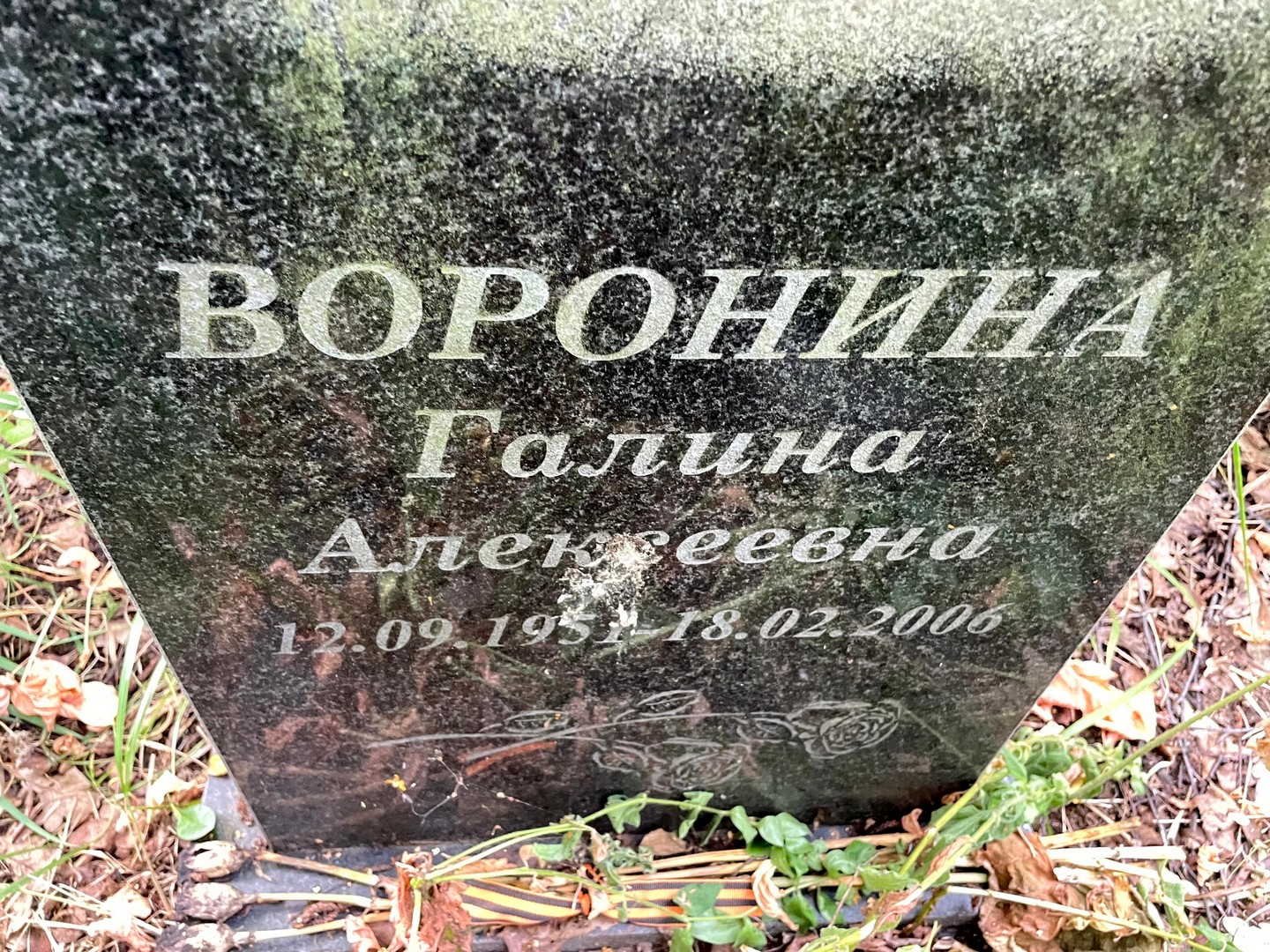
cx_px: 635
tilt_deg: -50.8
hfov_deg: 67.3
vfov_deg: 53.1
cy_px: 476
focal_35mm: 26
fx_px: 954
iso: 400
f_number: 1.6
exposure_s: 1/60
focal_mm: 4.2
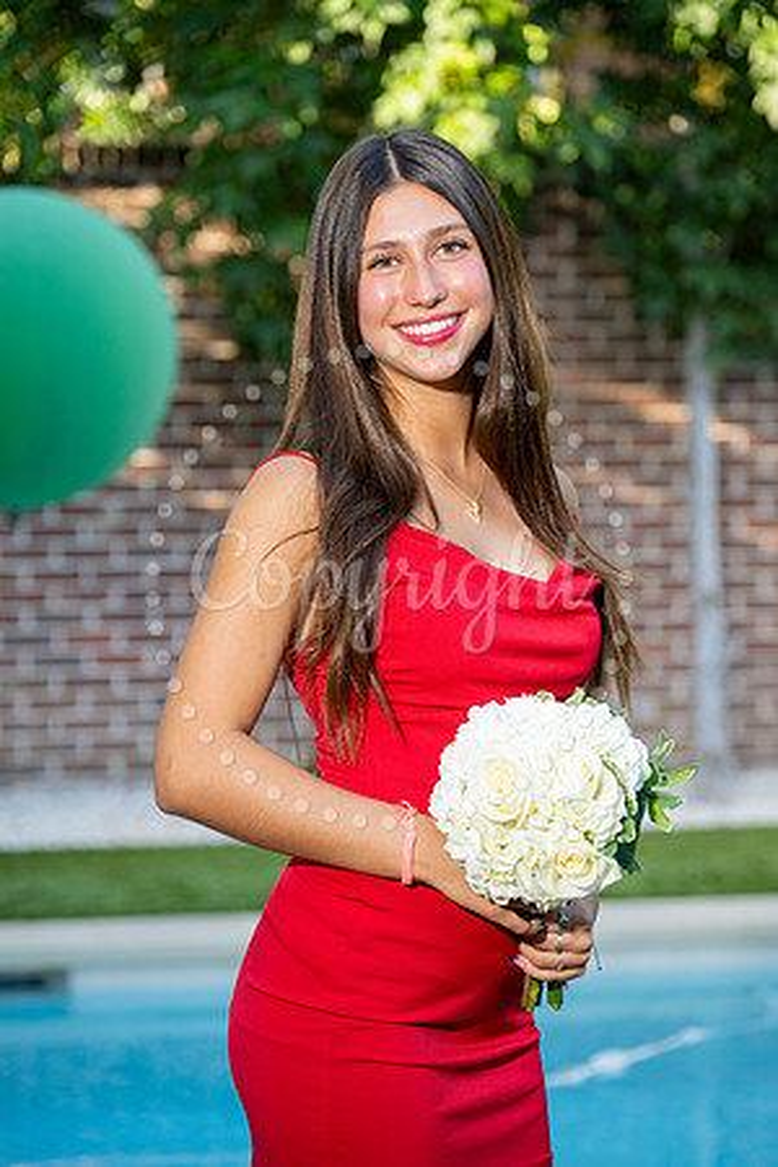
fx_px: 3403
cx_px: 389
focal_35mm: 105
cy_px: 584
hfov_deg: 13.0
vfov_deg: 19.5
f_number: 4.5
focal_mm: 105
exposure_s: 1/200
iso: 400
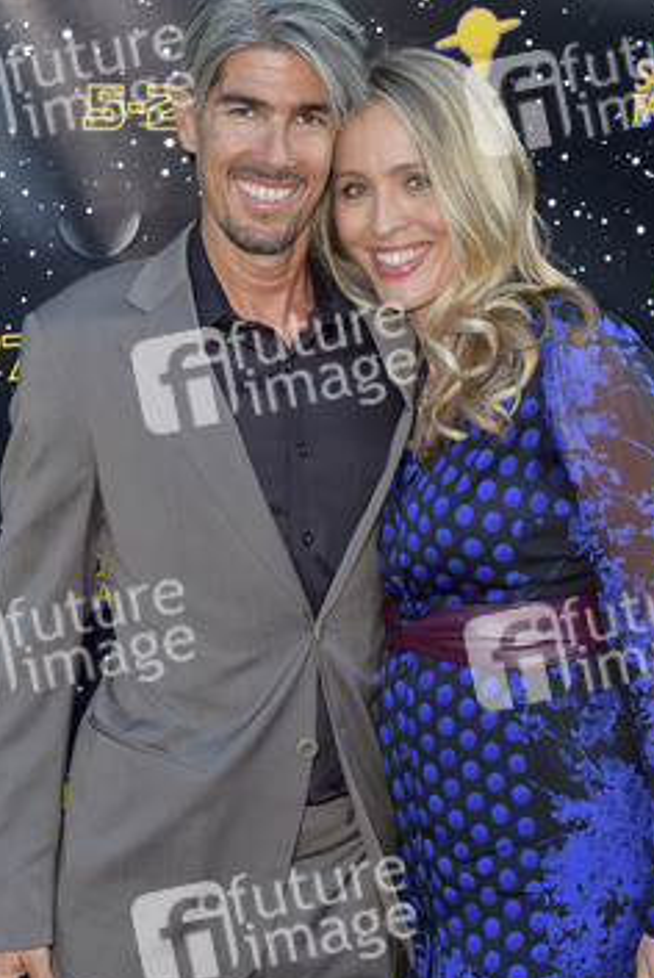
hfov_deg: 20.1
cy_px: 507
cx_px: 356
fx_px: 1849
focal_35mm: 68
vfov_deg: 29.6
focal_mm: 60
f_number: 6.3
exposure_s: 1/320
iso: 500
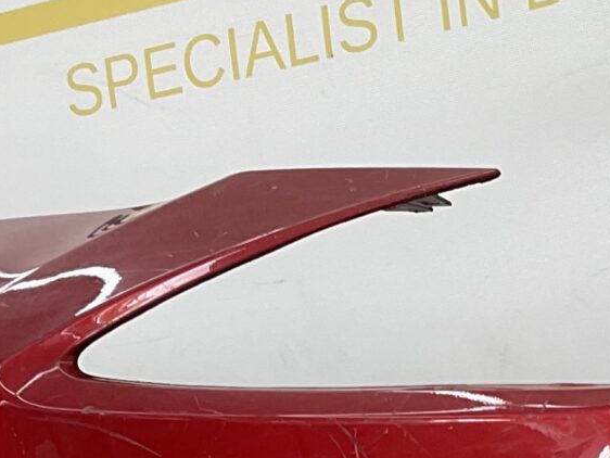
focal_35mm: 132
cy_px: 798
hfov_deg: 14.7
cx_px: 623
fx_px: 2327
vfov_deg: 10.6
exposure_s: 1/129
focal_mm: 3
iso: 16
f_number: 1.8
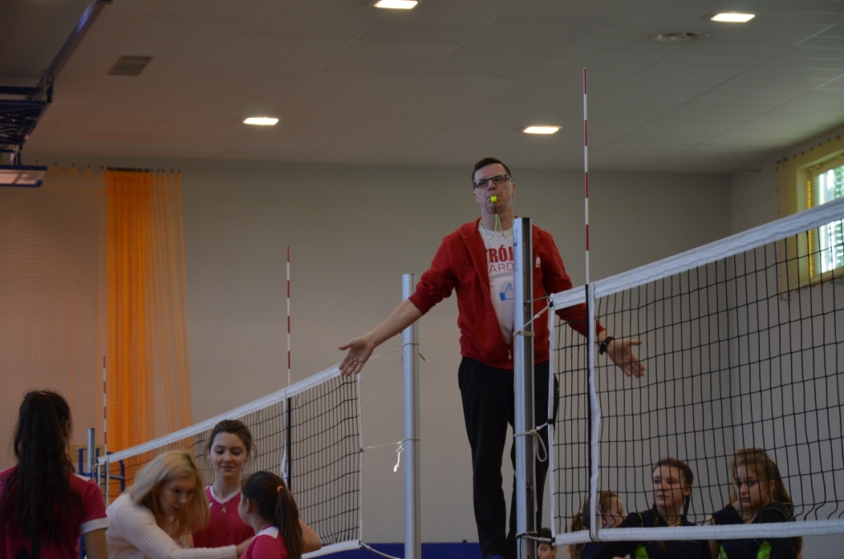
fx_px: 2983
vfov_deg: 10.7
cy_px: 280
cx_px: 422
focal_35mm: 128
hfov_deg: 16.1
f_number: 5.6
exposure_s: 1/60
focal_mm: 85
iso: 560
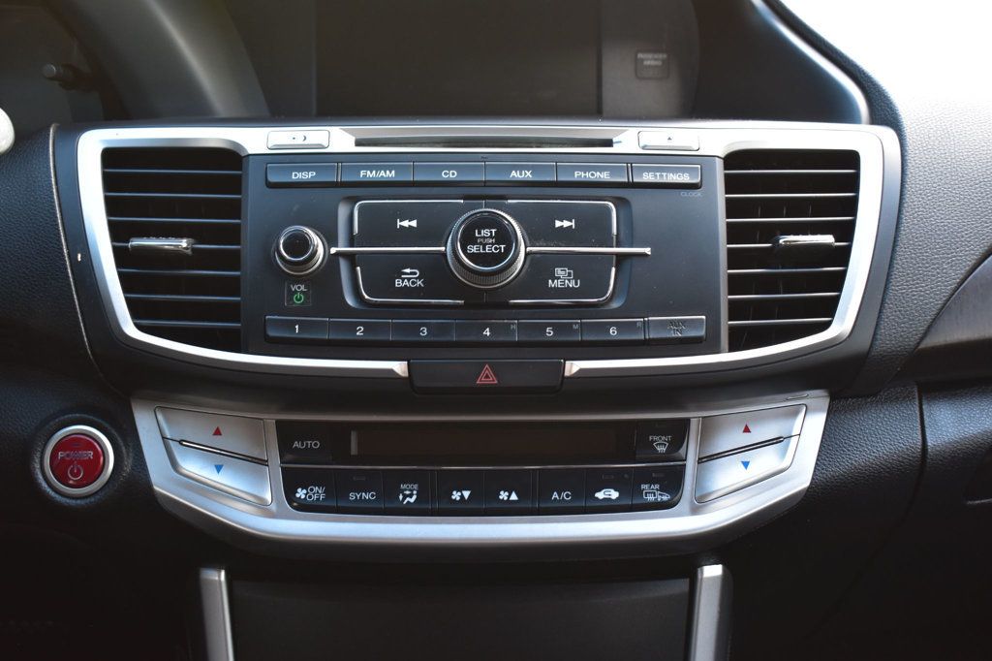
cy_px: 330
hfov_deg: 41.1
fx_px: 1322
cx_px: 496
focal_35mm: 48
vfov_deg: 28.1
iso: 500
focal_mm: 32
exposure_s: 1/15
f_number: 6.3
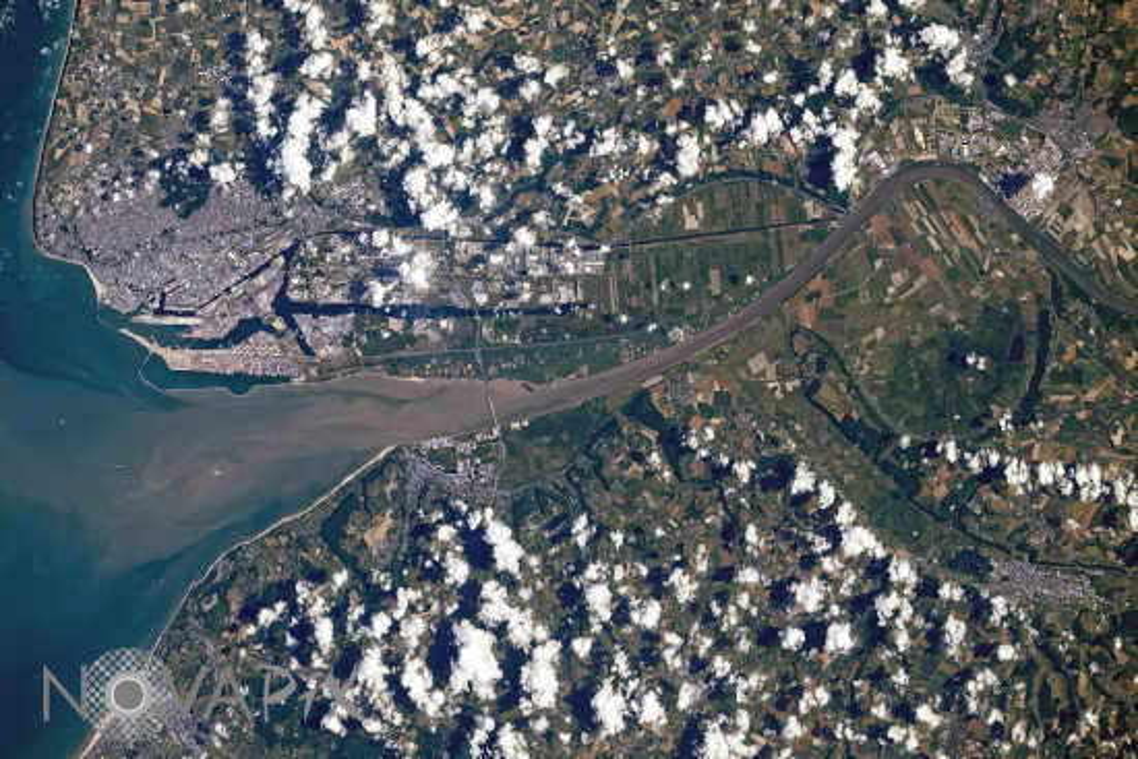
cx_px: 569
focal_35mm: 400
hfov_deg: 5.2
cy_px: 380
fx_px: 12647
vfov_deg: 3.4
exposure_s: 1/3200
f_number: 6.3
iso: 500
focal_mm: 400
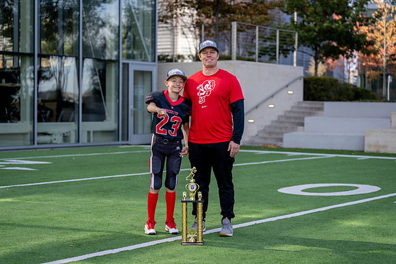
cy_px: 132
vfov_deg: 19.5
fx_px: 770
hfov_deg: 28.8
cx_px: 198
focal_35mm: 70
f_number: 2.8
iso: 100
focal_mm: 70
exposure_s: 1/500
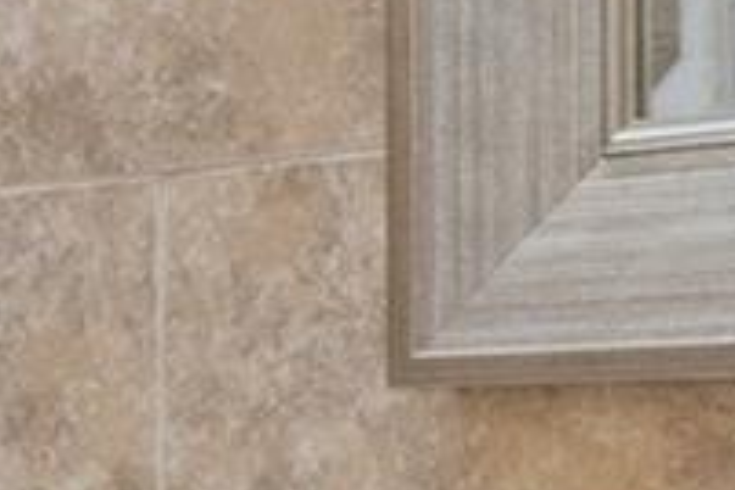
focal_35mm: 167
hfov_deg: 10.6
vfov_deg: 8.2
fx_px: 3409
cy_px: 494
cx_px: -998
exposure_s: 1/3
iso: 320
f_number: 8
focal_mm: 14
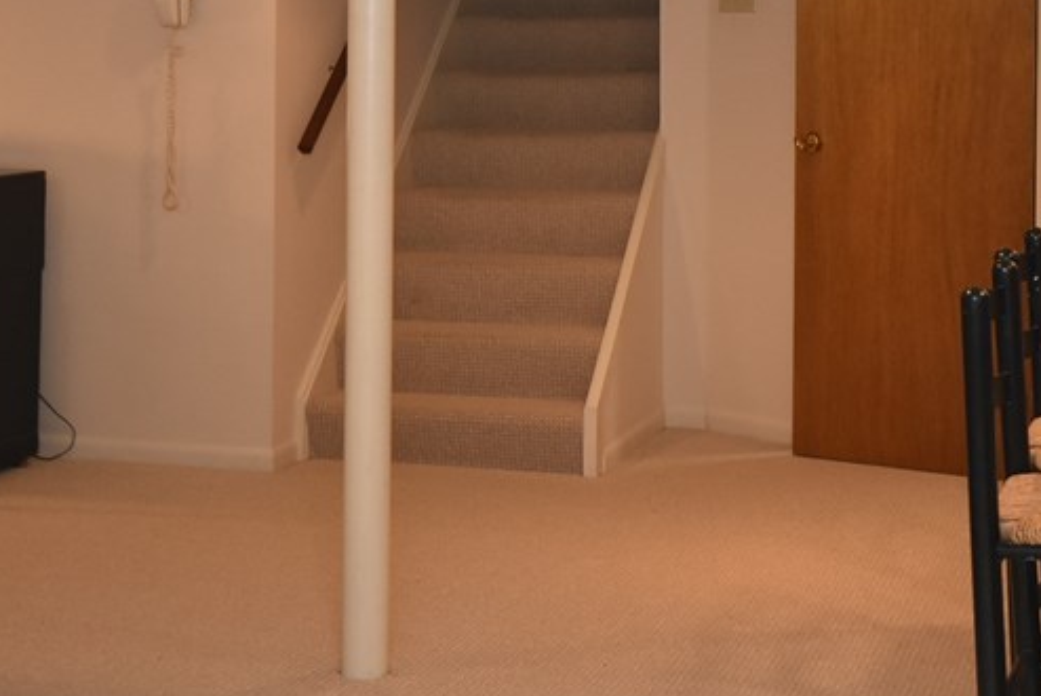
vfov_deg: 17.0
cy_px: 65
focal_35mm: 79
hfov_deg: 25.6
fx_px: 2286
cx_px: 613
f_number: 4.5
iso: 1100
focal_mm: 24
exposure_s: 1/60
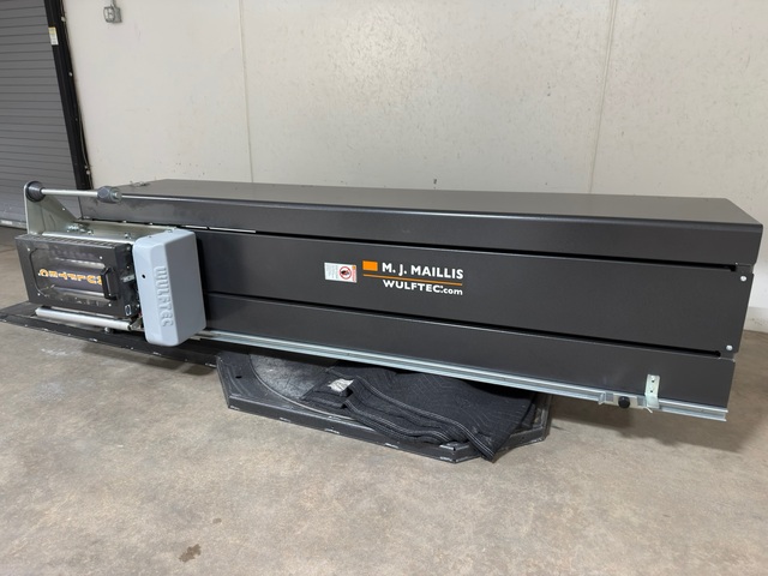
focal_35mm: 24
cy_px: 288
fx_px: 532
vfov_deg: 56.8
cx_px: 384
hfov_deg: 71.6
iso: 250
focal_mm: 6.76
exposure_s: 1/60
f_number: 1.78
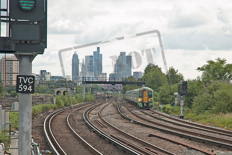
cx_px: 116
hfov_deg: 19.4
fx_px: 677
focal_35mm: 105
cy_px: 78
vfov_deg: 13.1
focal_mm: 70
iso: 200
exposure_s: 1/400
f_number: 5
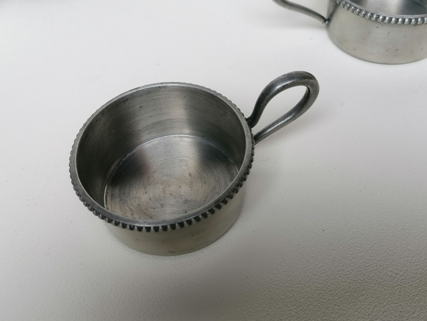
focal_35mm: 36
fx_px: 444
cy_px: 160
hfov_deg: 51.4
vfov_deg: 39.7
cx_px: 214
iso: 50
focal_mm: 4.75
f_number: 1.8
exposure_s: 1/125
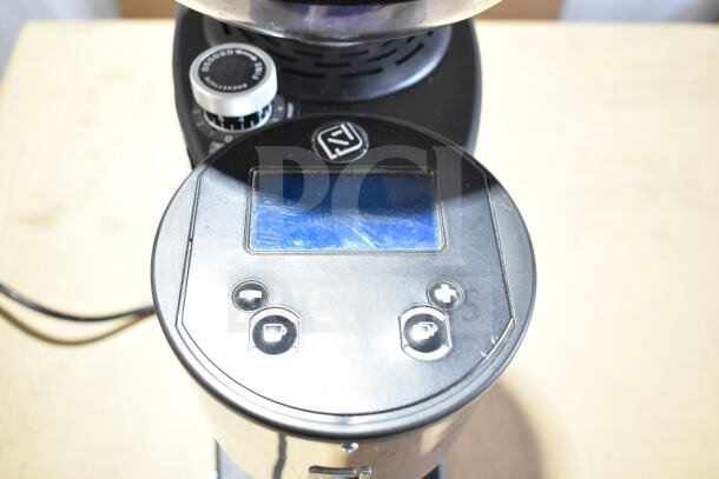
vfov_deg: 40.0
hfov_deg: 57.2
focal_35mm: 33
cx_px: 360
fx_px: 659
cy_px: 240
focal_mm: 22
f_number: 4.5
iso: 1600
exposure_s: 1/80
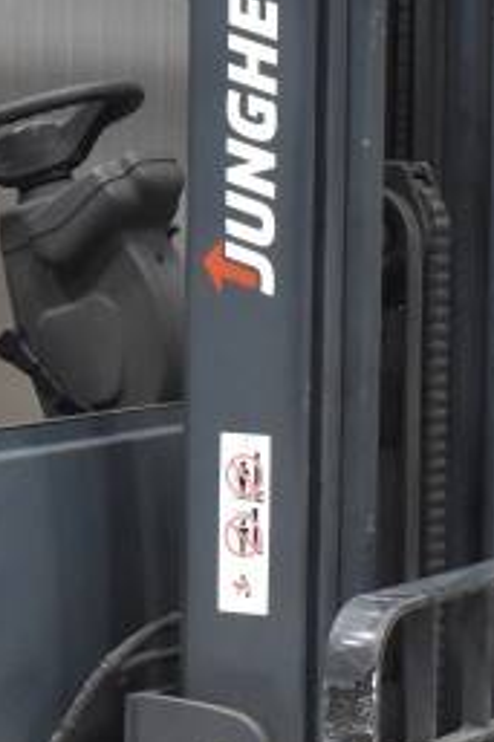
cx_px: 52
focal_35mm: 182
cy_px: 320
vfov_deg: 11.3
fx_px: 3751
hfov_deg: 7.5
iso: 2000
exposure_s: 1/30
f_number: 6.3
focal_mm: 26
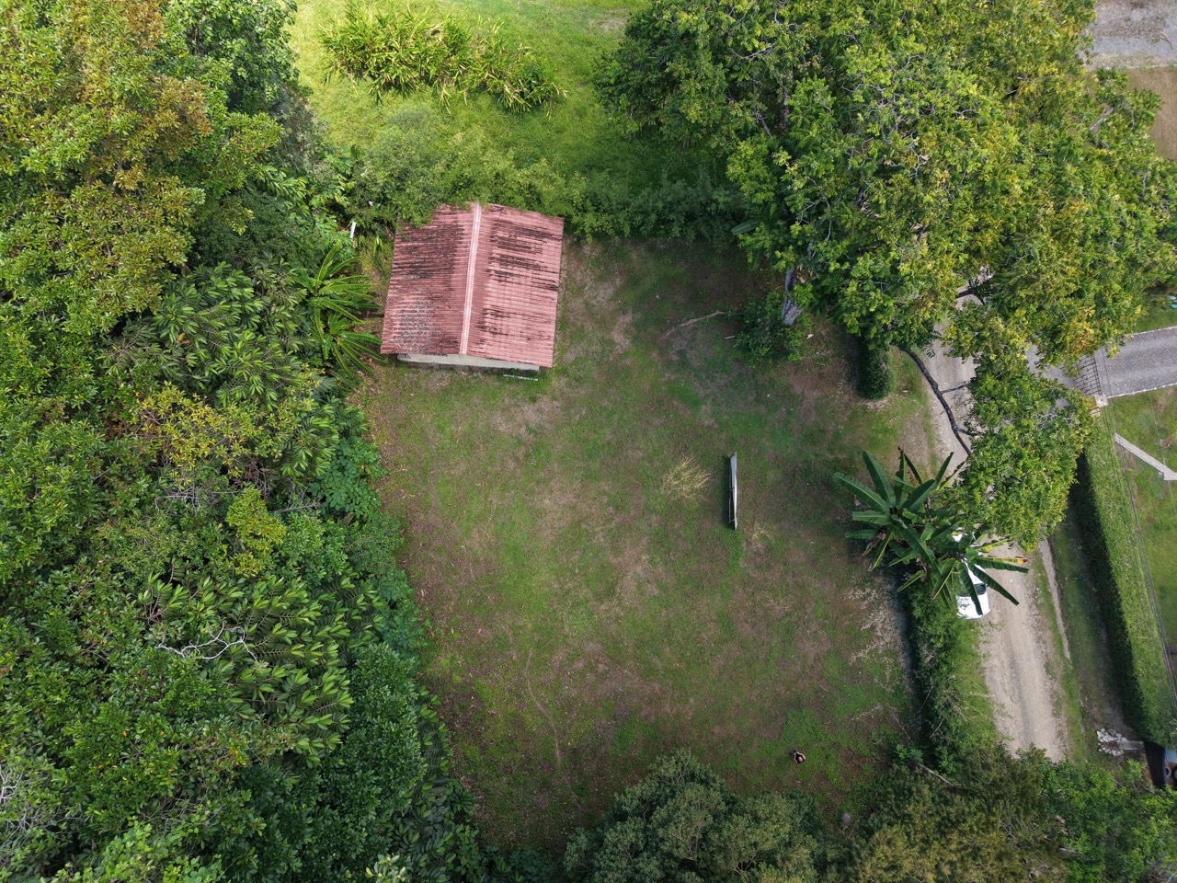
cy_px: 442
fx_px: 816
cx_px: 588
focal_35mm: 24
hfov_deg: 71.6
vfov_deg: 56.8
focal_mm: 8.67
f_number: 1.8
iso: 100
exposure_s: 1/800
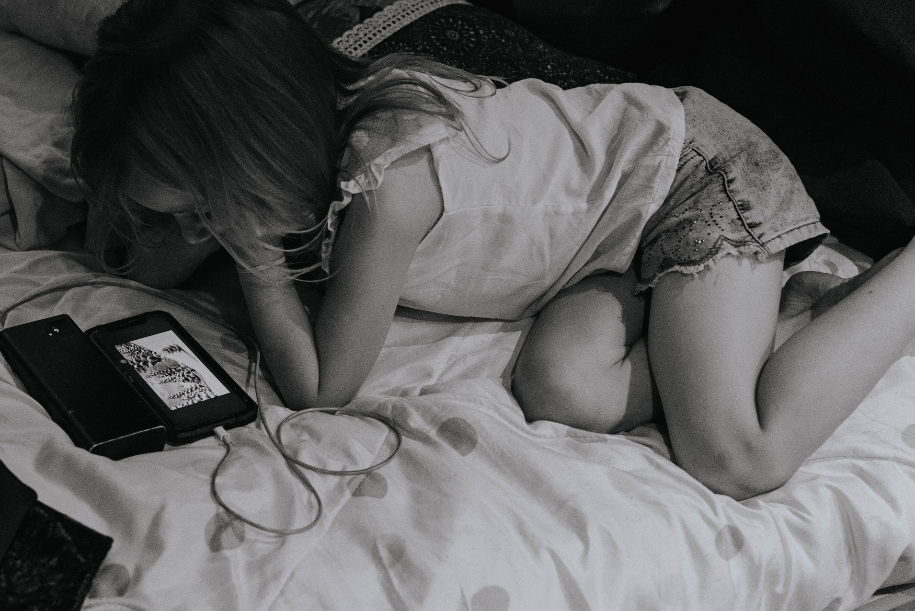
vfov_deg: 20.3
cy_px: 291
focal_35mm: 67
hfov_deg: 29.9
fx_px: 1703
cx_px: 318
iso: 3200
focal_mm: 50
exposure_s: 1/160
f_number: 3.5
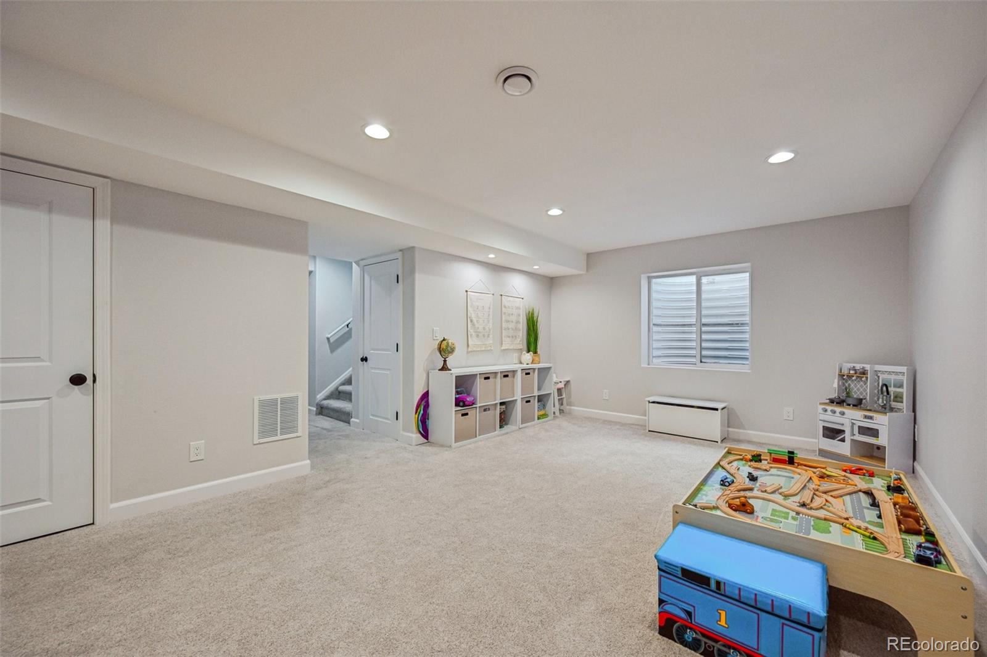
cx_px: 494
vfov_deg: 81.2
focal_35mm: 14
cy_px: 328
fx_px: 384
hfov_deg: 104.3
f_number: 8
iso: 280
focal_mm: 14
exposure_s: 1/15
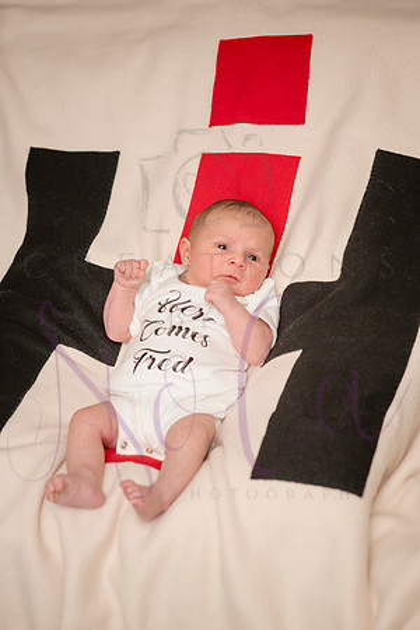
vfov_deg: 23.9
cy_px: 315
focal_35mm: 85
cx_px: 210
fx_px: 1487
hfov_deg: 16.1
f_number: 4
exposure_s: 1/250
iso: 800
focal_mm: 85
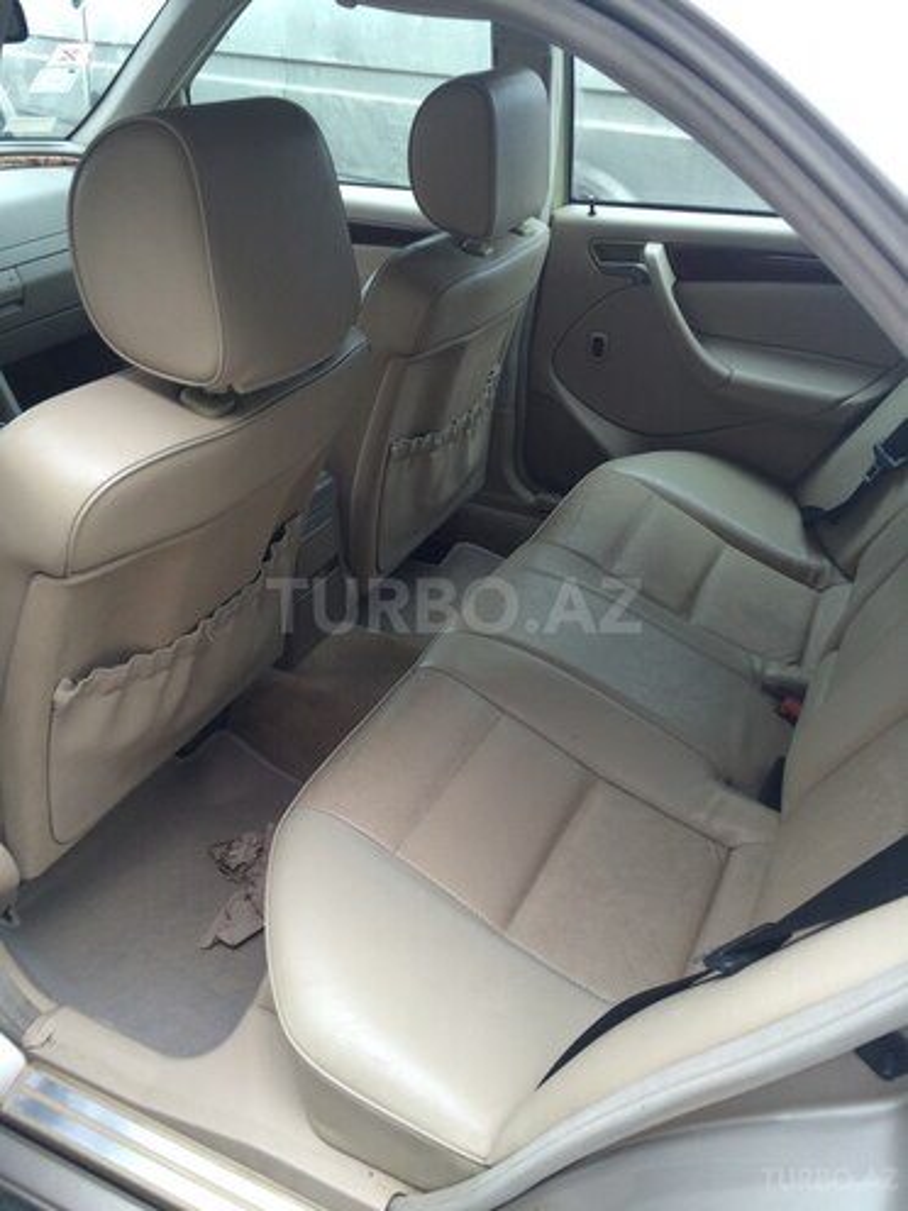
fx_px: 1014
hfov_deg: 48.2
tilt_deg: -35.4
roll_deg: -2.6
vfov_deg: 61.7
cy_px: 606
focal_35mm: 29
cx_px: 454
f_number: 2.2
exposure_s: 1/50
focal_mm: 4.15
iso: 40
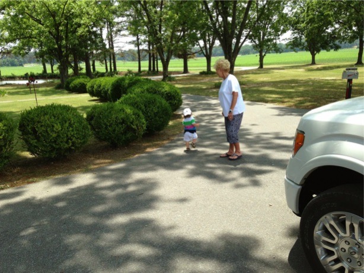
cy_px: 136
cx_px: 182
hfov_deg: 55.4
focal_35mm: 33
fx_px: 347
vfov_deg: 42.9
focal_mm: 4.13
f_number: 2.4
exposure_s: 1/704
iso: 50
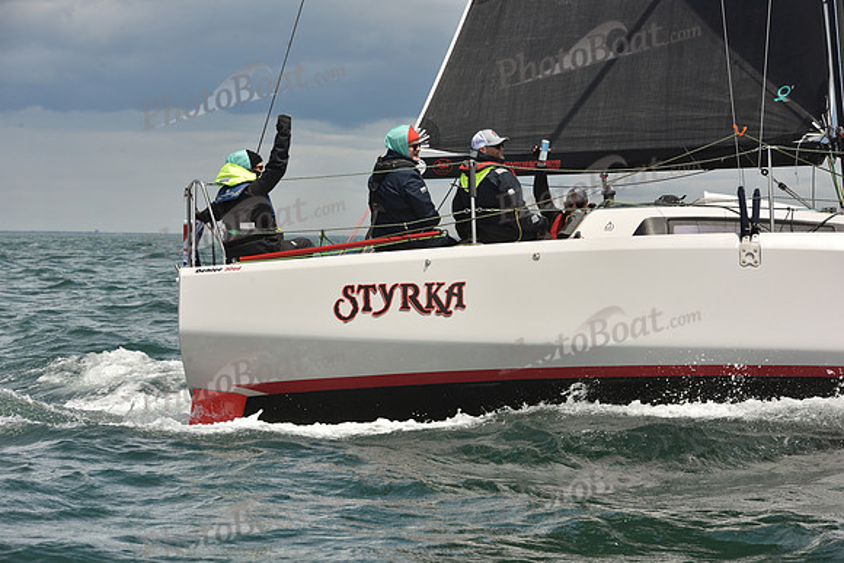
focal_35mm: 150
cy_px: 282
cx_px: 422
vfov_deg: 9.2
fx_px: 3517
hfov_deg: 13.7
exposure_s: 1/800
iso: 320
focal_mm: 150
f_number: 11
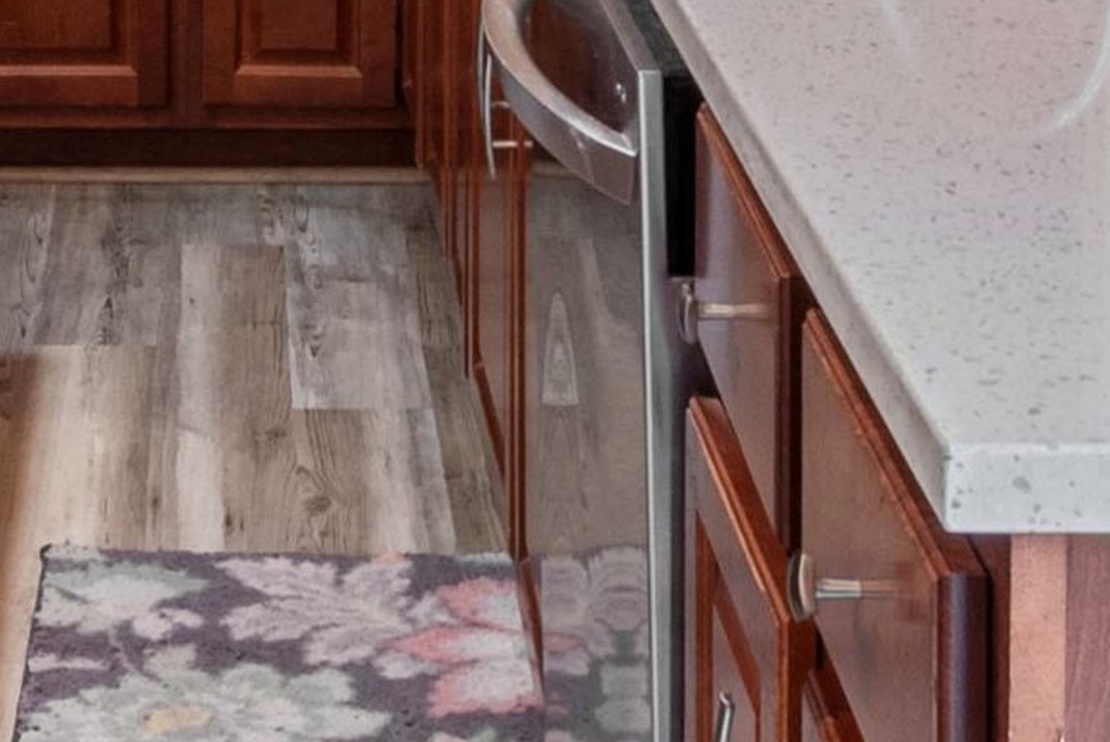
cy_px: -779
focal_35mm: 99
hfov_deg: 20.2
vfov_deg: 12.2
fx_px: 3055
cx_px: 145
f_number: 13
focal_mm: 14
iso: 200
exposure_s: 5
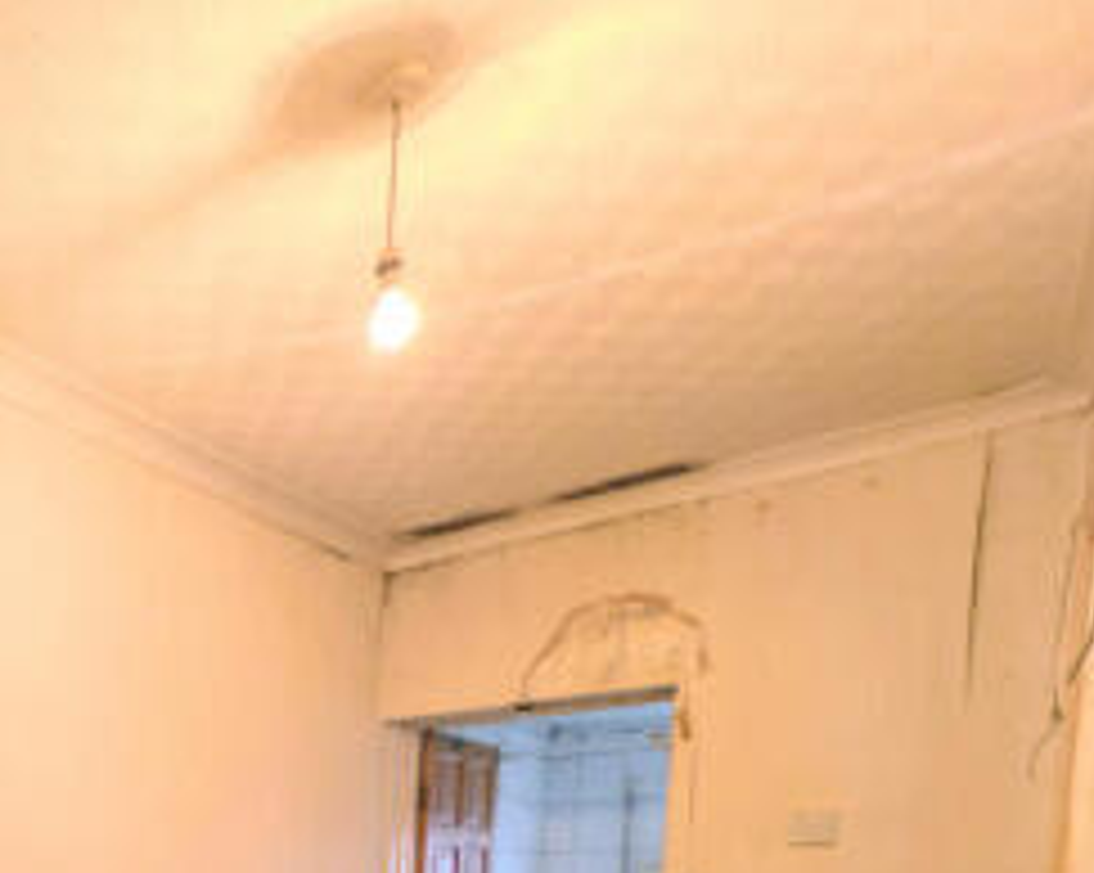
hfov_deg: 43.5
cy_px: 979
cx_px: -176
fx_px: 906
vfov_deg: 40.6
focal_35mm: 28
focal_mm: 2.23
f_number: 1.95
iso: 59
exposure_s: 1/25
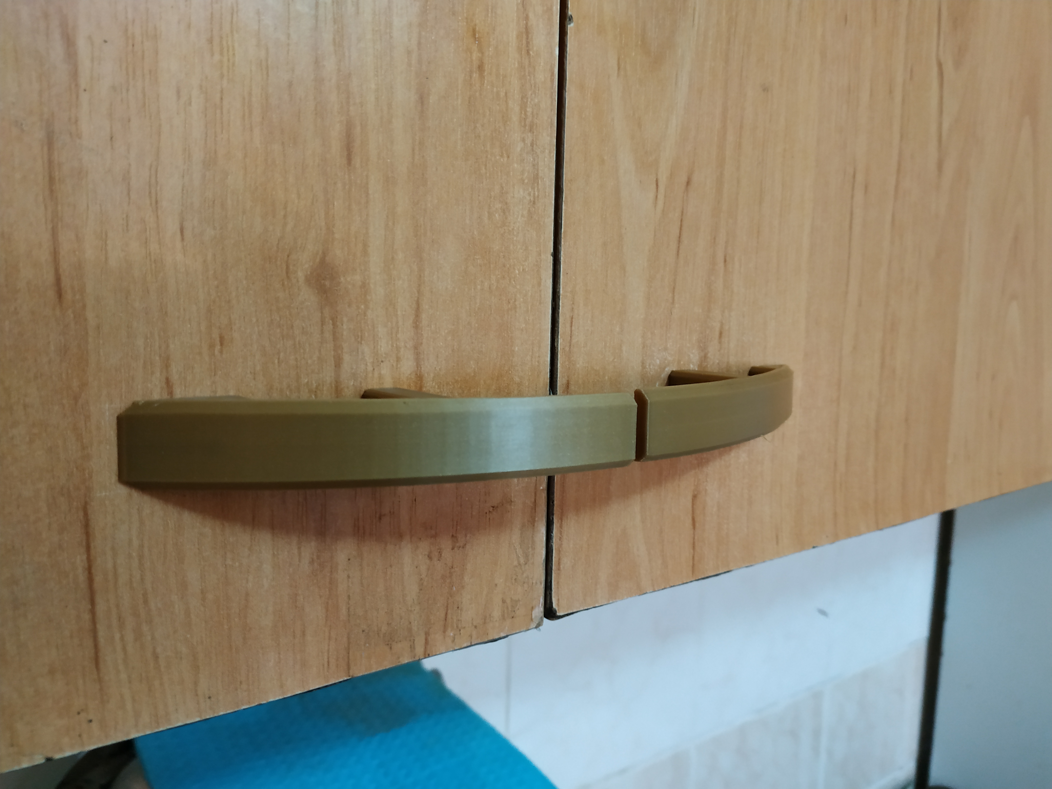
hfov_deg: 71.6
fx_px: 729
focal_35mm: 24
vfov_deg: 56.8
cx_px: 526
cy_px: 394
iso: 500
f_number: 1.9
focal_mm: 3.94
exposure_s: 1/20
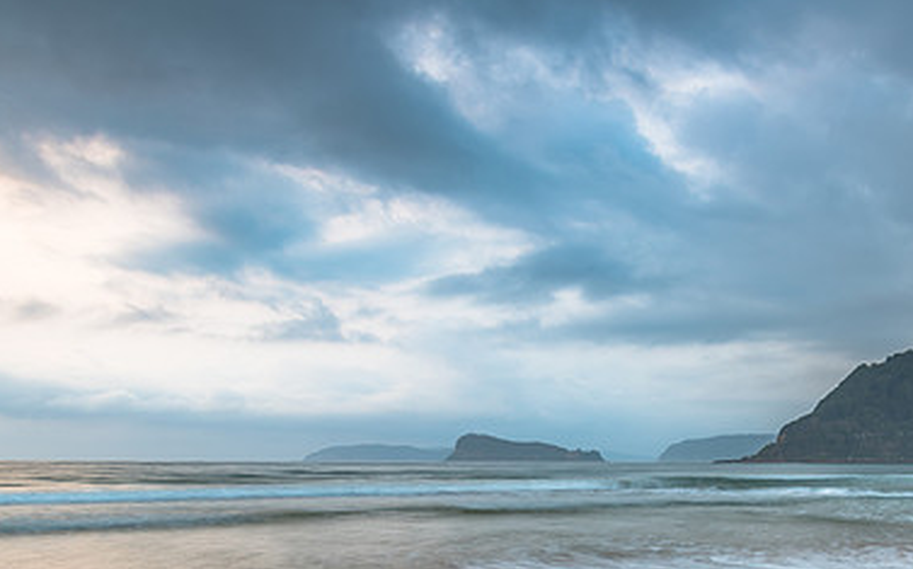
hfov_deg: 50.3
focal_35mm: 39
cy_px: 459
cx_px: 521
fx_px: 970
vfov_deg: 31.8
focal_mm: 24
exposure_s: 2
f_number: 10
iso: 31
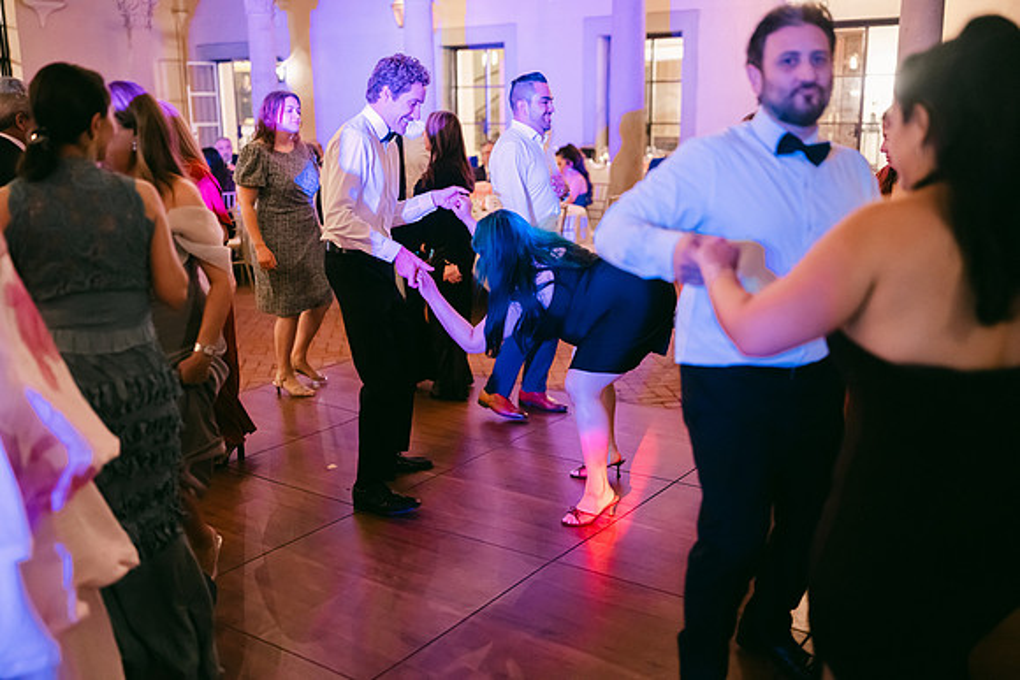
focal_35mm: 35
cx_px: 510
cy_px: 340
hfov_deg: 54.4
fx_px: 992
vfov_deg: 37.9
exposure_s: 1/125
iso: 5000
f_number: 1.2
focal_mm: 35
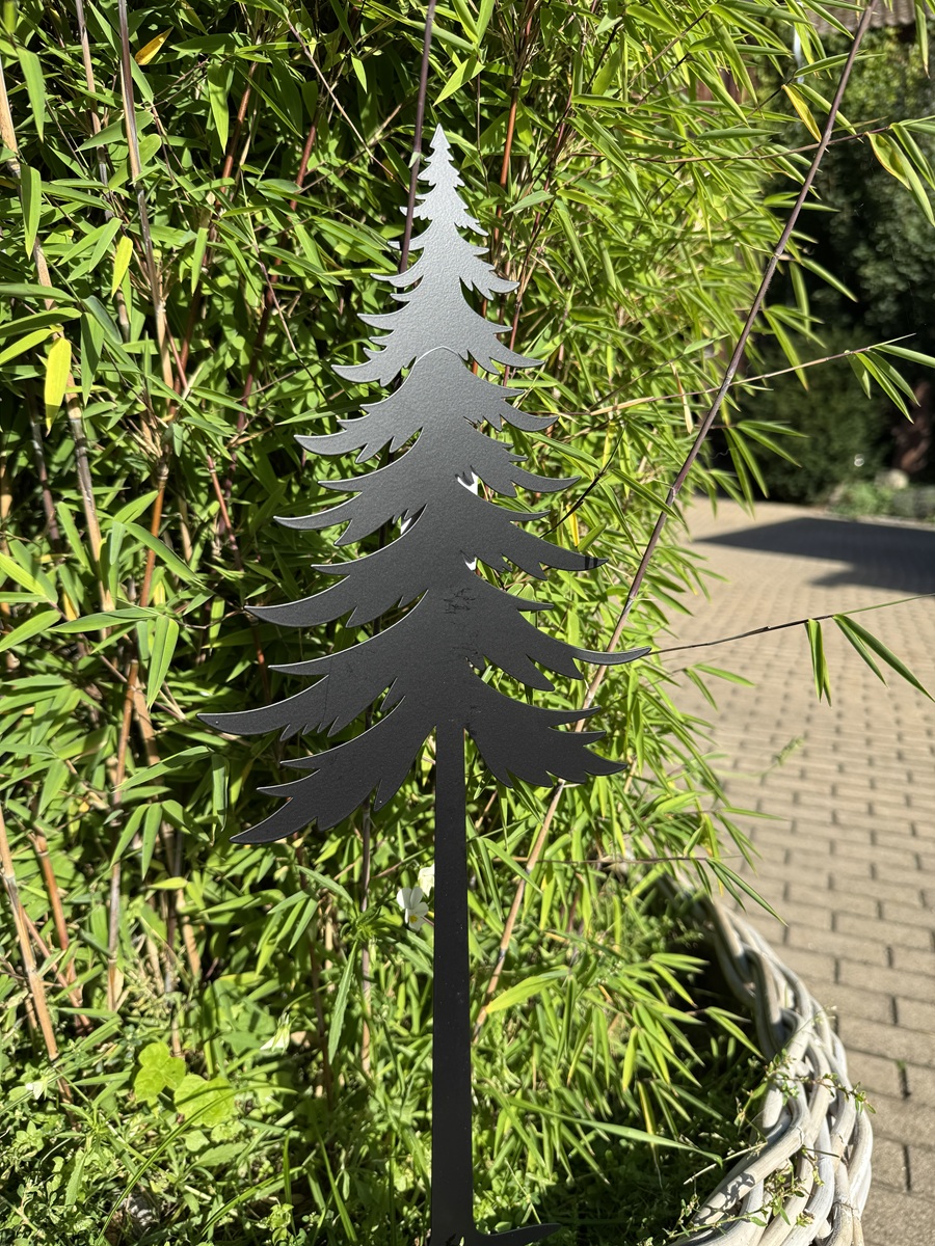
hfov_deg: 56.8
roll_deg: -0.4
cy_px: 623
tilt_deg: -9.8
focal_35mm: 24
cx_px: 468
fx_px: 864
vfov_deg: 71.6
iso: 80
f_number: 1.78
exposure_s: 1/1980
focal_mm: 6.76
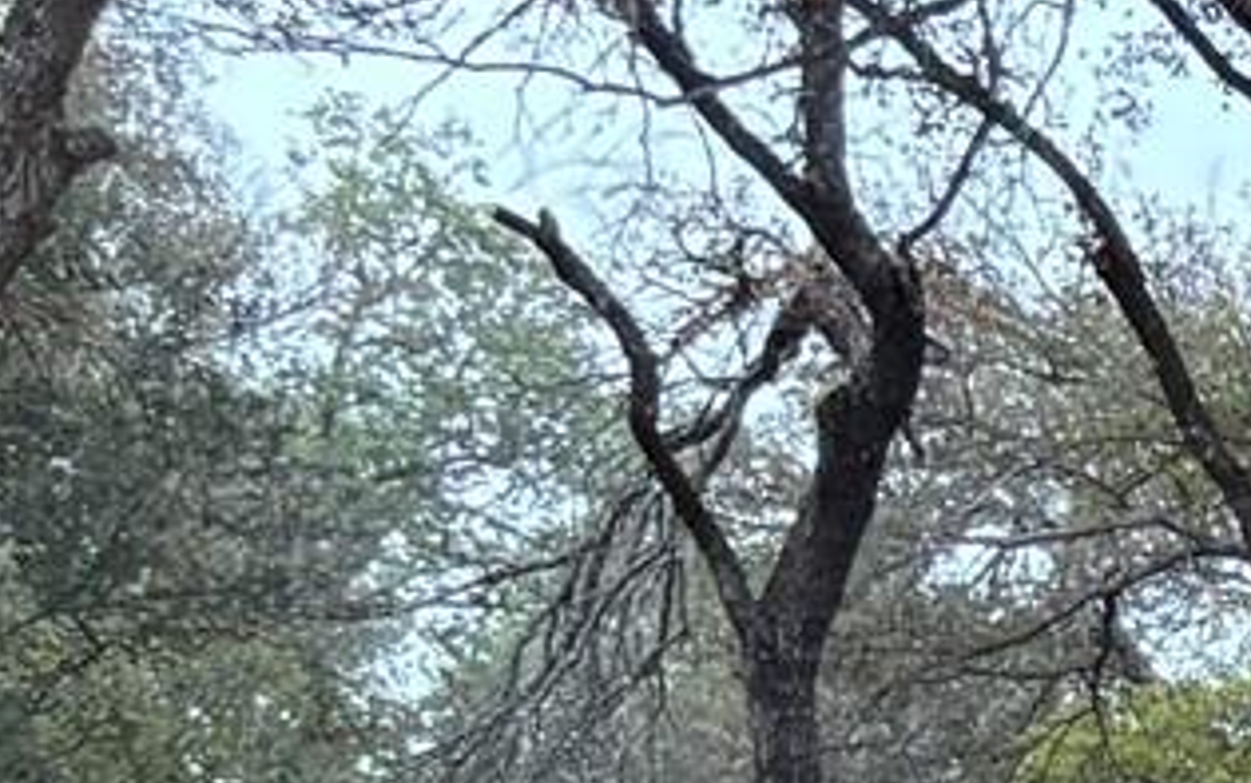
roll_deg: -0.1
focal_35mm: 179
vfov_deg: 7.0
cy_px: 1808
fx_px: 6104
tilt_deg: -3.9
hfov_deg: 9.5
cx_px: 3578
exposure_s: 1/60
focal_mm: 5.96
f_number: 1.6
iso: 250
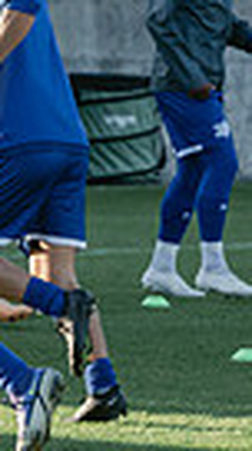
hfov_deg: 2.1
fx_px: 6960
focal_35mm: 583
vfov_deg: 3.7
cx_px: -577
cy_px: 5
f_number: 6.3
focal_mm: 130
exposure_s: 1/1000
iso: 1250
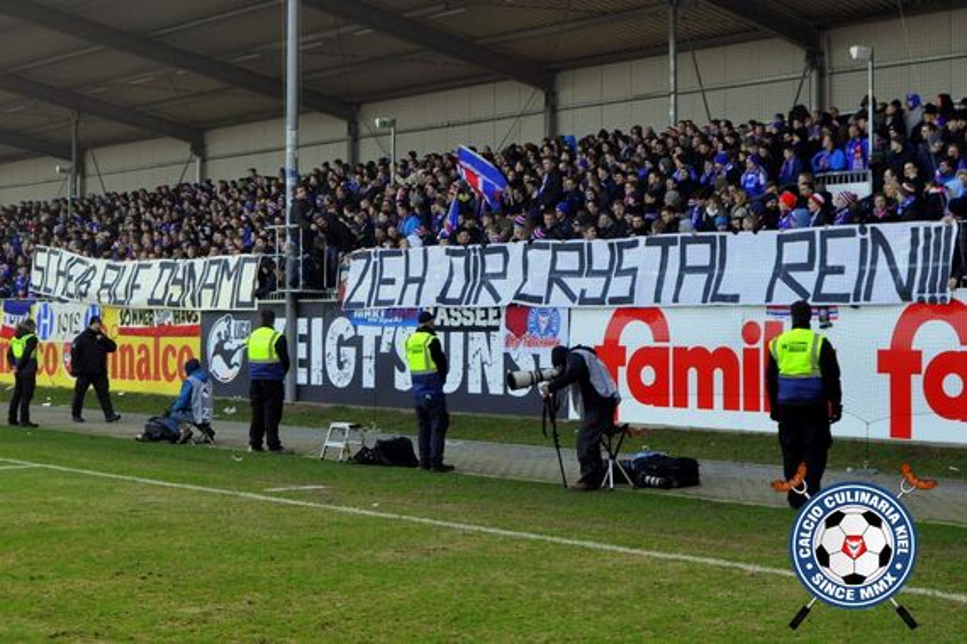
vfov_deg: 34.2
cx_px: 484
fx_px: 1048
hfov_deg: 49.6
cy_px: 322
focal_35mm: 39
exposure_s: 1/125
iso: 250
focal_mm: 26
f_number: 5.6
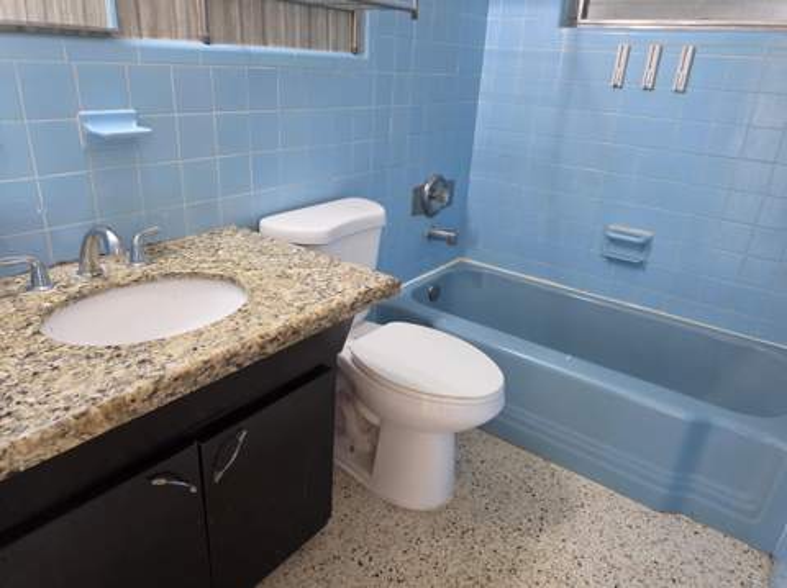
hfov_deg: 74.0
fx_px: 522
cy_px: 294
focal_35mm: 23
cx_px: 394
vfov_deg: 58.8
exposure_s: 1/120
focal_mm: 6.5
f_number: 1.4
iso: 500
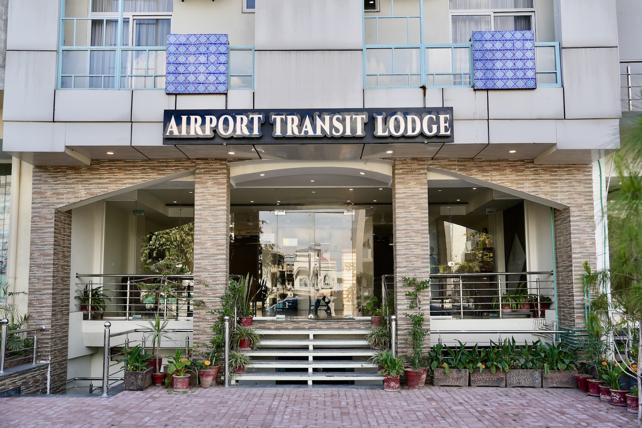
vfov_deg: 41.1
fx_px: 571
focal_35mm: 32
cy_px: 214
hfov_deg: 58.7
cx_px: 321
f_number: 4
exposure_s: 1/250
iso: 100
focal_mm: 32
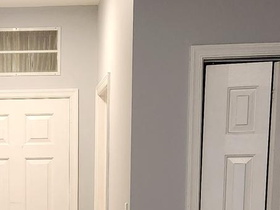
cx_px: -15
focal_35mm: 104
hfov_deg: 18.3
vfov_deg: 13.5
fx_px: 841
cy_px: 307
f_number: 1.8
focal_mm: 5.4
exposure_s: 1/120
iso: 320
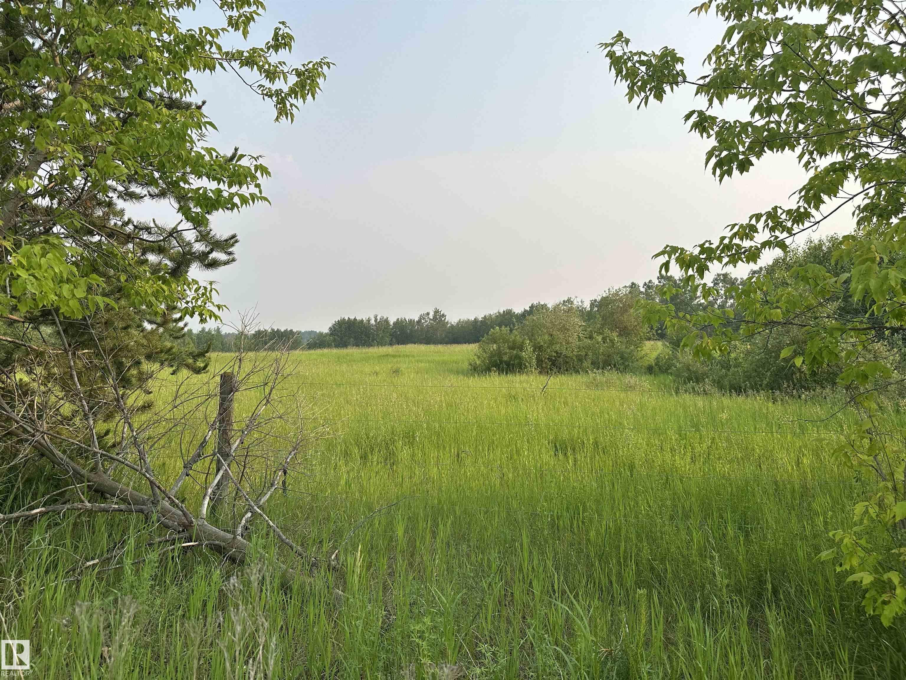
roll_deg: -0.6
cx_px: 453
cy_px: 340
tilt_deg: -0.4
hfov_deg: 71.6
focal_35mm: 24
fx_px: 628
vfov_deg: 56.8
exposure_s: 1/3472
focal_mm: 6.86
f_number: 1.78
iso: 80
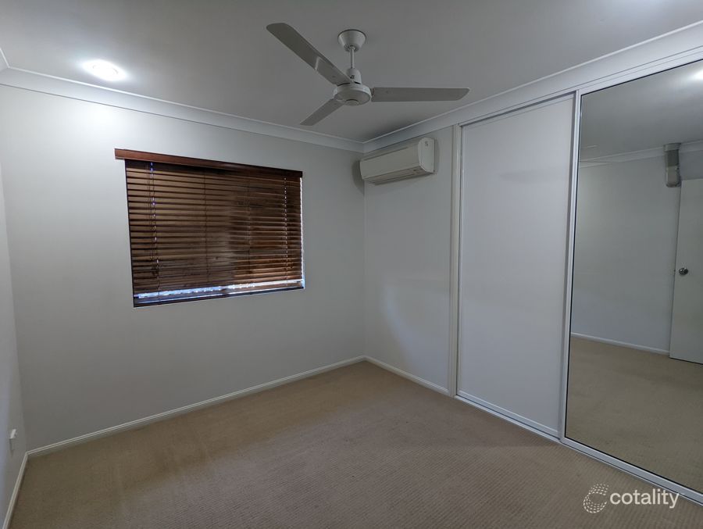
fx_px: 325
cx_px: 352
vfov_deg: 78.2
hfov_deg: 94.4
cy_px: 264
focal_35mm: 16
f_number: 2.2
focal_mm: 2.35
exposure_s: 1/23.8
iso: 45
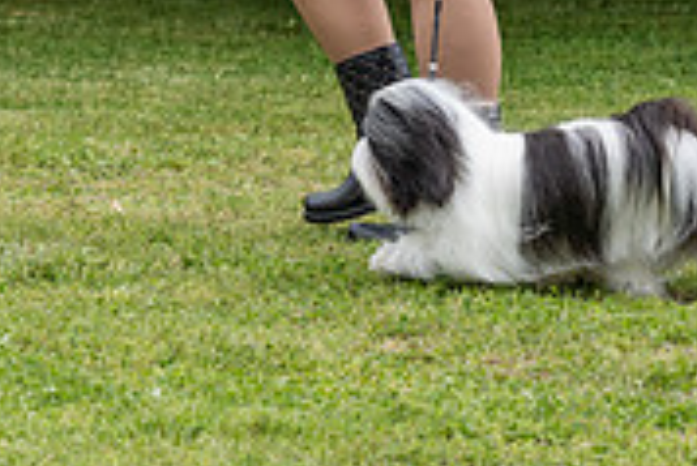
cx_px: 368
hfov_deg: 7.6
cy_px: -72
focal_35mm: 270
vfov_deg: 5.1
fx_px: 5232
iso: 500
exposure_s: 1/800
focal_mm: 83
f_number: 4.5
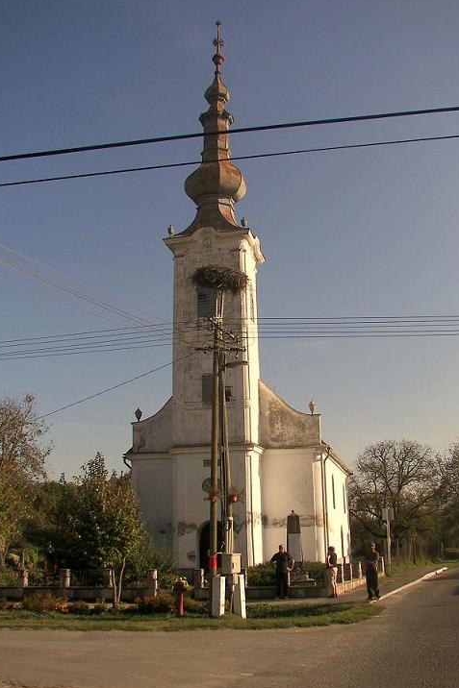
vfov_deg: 50.7
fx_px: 727
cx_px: 233
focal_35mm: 38
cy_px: 344
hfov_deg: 35.0
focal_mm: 6
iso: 50
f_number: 4
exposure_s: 1/640
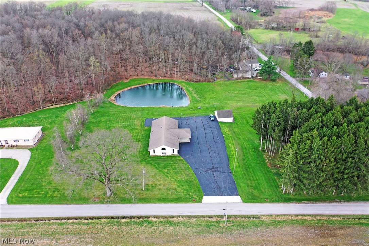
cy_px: 123
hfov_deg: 65.5
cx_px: 184
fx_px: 287
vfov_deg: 46.4
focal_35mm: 28
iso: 100
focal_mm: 10.26
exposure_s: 1/60
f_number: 3.5
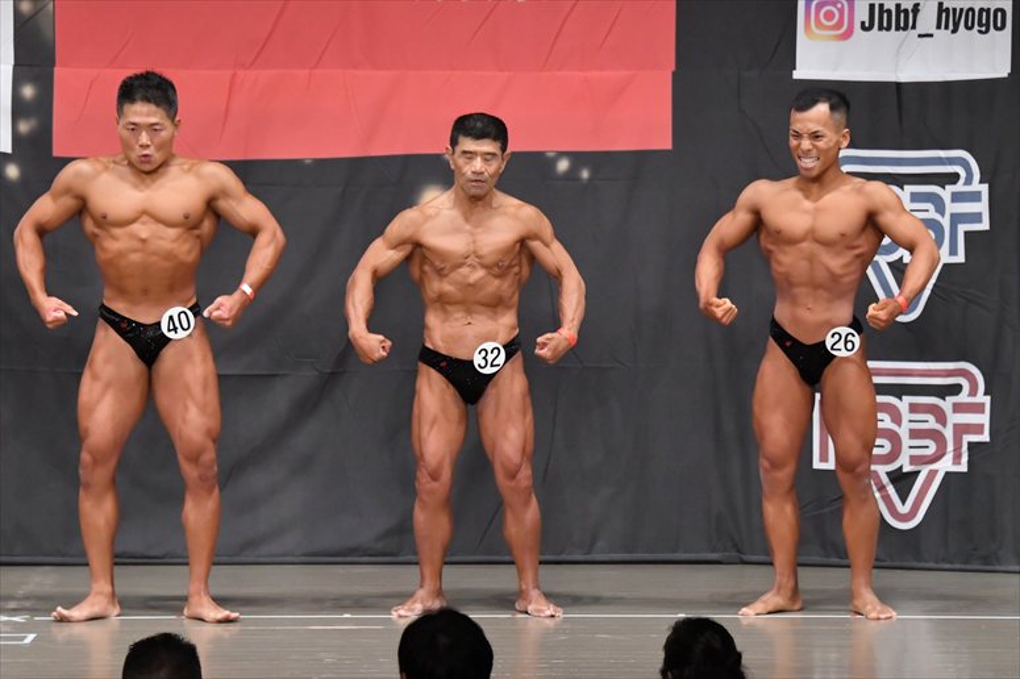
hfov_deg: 9.5
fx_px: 6145
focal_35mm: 217
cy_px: 340
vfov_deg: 6.3
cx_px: 510
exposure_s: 1/400
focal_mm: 145
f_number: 5.6
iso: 6400
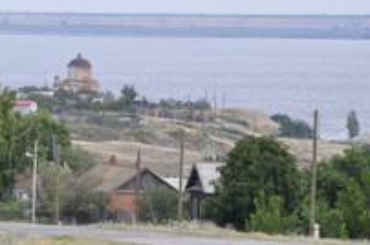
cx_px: 62
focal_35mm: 390
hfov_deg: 5.3
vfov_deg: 3.5
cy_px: 141
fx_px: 4004
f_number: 10
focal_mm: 105
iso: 200
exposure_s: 1/250
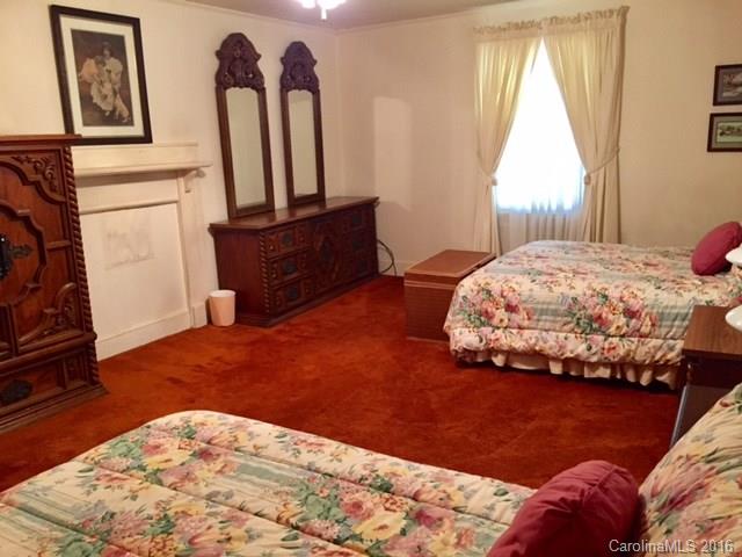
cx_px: 371
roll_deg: +1.5
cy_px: 278
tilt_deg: -13.8
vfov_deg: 48.2
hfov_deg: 61.7
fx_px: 622
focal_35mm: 29
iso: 250
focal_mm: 4.15
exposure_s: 1/20
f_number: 2.2
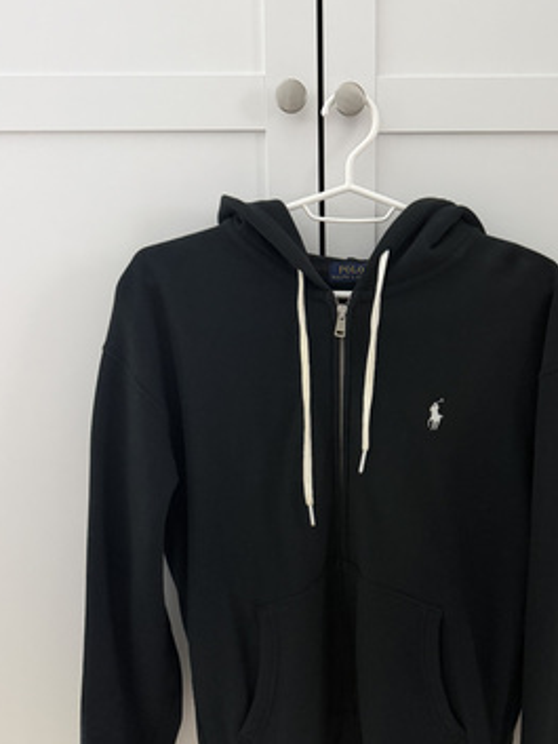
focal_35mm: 34
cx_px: 346
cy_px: 464
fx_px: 730
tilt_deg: -11.5
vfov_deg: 53.4
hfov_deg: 41.5
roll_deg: +0.1
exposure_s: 1/33
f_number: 1.78
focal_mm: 6.76
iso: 800
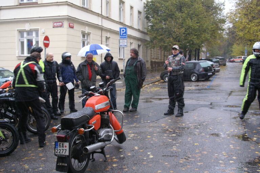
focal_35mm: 42
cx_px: 130
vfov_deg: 31.9
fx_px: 303
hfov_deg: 46.4
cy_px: 86
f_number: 5.6
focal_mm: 28
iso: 400
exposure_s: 1/30
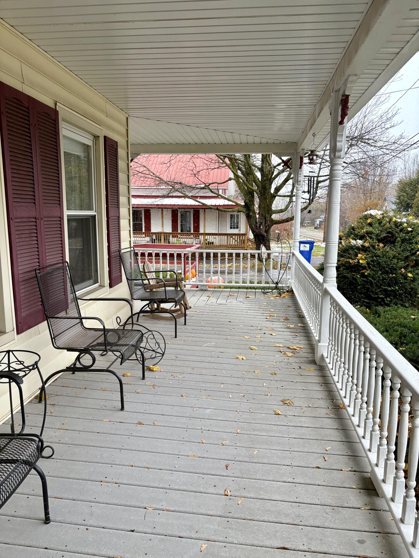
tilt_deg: -9.7
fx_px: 420
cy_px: 279
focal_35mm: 26
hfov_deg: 53.1
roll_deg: +0.0
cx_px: 210
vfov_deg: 67.3
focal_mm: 5.96
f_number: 1.6
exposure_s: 1/424
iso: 64
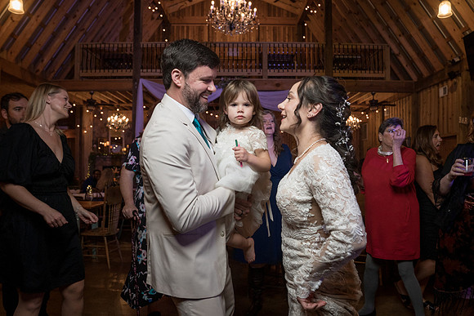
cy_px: 167
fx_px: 359
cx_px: 237
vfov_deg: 47.5
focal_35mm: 27
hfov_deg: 66.9
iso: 2000
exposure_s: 1/100
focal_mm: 24
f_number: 4
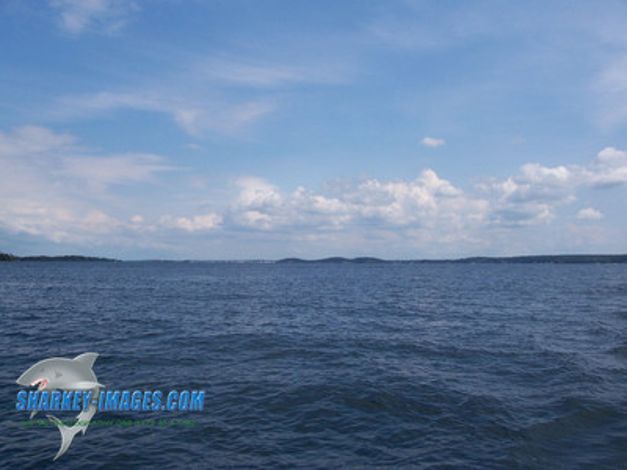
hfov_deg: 54.0
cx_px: 314
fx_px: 616
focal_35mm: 34
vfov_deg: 41.8
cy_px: 235
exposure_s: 1/750
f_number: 5.6
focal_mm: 5.6
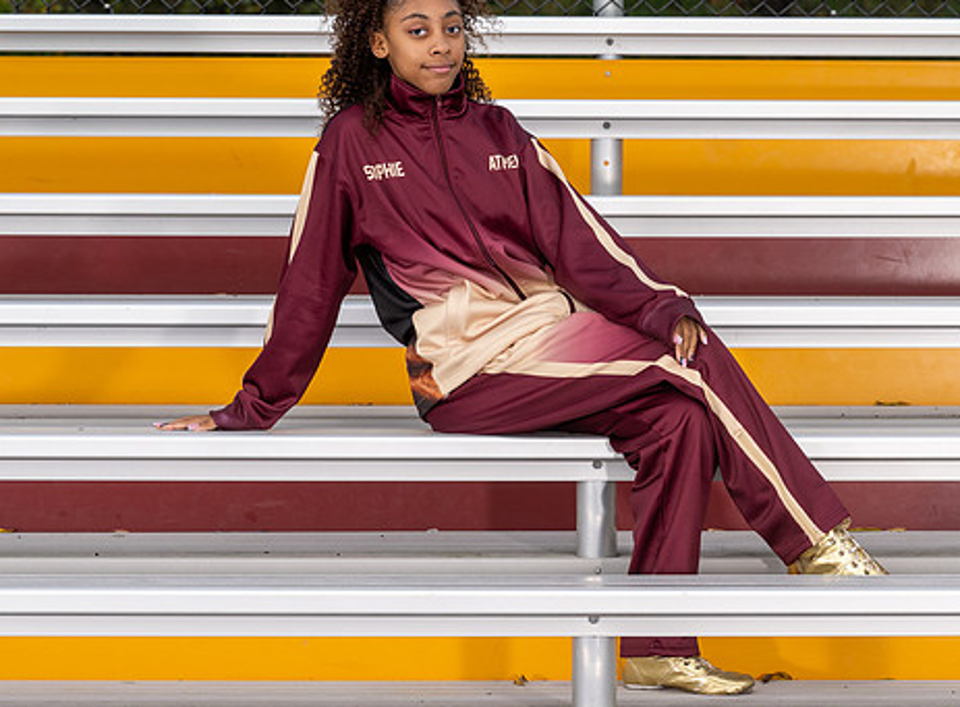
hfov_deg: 13.6
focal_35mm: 145
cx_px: 777
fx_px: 3995
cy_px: 280
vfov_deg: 10.1
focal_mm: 74
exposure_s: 1/400
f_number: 5
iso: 80
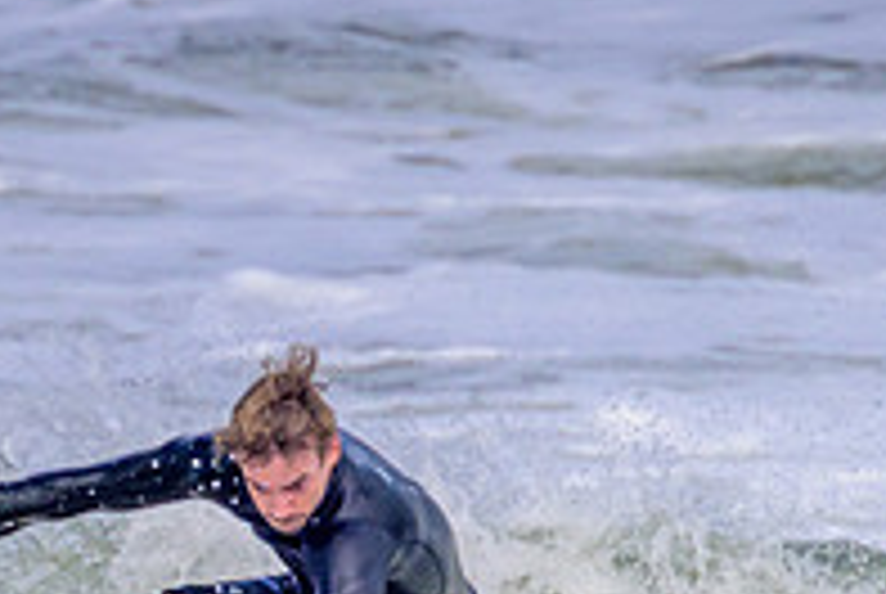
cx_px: 299
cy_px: 506
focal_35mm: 3242
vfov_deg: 0.4
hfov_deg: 0.6
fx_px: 79908
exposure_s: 1/2000
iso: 640
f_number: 11
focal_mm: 800
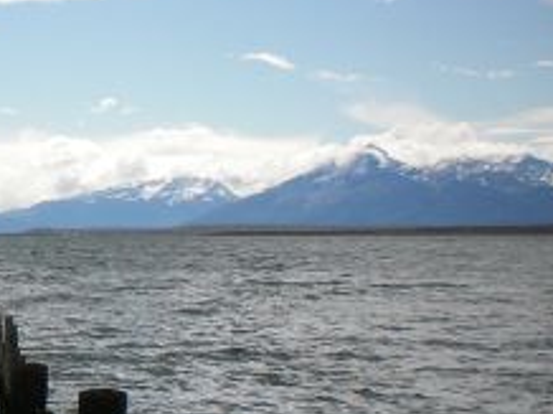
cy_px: 297
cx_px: -136
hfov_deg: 16.5
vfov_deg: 12.9
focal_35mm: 114
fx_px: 1819
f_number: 4.6
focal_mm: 6.3
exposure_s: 1/1000
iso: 64
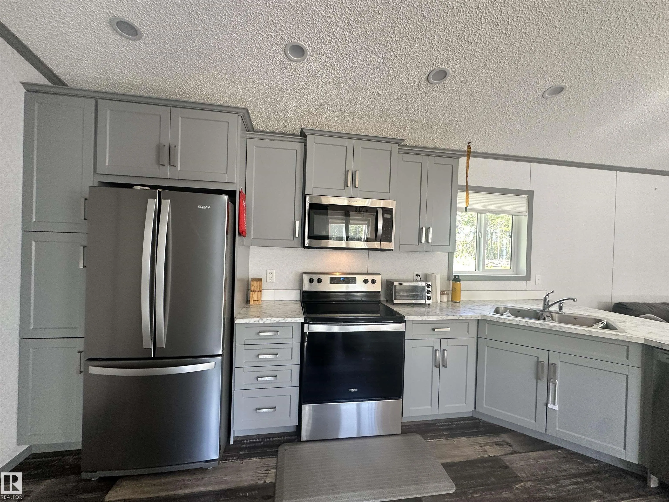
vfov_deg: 85.7
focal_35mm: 14
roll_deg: -1.6
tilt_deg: -0.1
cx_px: 334
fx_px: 271
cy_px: 251
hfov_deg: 102.1
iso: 250
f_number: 2.2
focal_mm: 2.22
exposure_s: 1/120
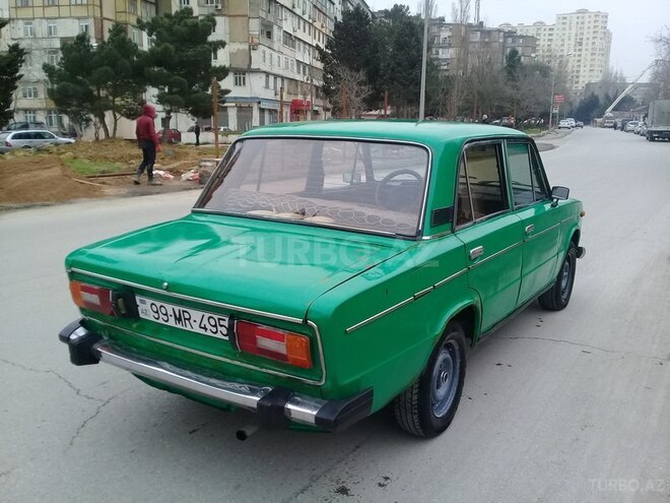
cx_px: 335
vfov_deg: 45.4
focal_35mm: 31
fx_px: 600
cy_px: 252
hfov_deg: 58.4
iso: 50
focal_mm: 3.3
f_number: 2.2
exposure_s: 1/131
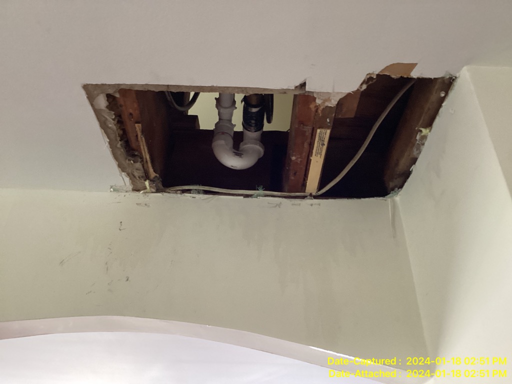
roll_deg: -0.5
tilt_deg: +33.0
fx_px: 459
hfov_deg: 58.4
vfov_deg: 45.4
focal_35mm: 31
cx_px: 256
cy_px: 192
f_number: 2.4
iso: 200
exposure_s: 1/60
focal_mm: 3.3
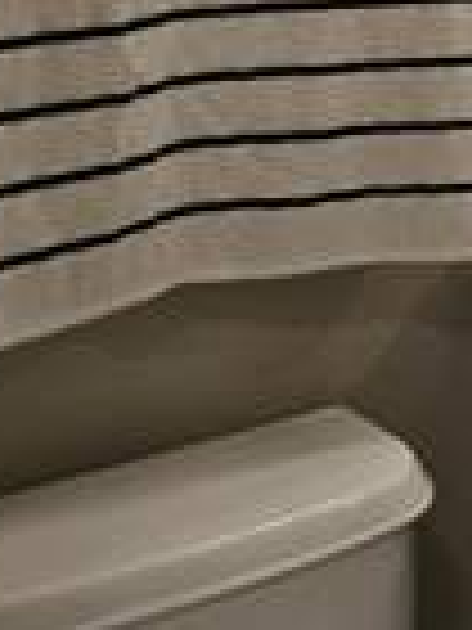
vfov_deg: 17.6
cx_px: 724
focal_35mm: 105
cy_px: -184
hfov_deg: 13.3
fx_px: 1909
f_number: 1.7
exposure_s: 1/120
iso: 320
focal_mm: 6.3
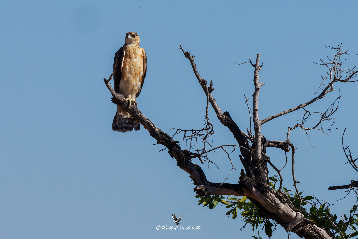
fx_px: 5568
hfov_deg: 3.7
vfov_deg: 2.5
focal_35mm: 560
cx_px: 179
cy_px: 120
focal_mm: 560
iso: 400
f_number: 9
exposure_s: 1/3200
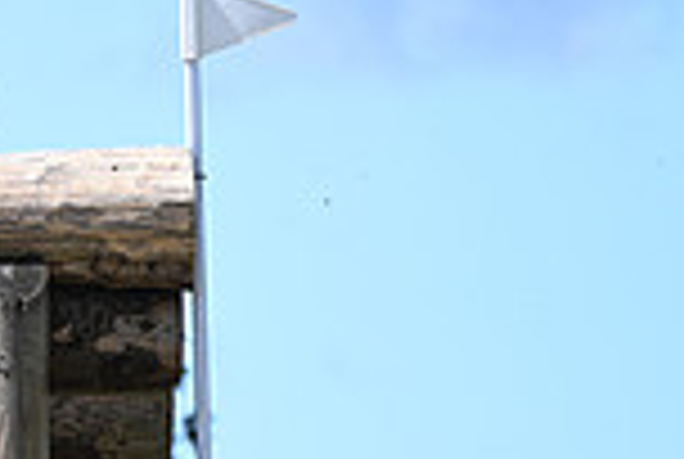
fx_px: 14487
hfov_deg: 2.7
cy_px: 187
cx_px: -522
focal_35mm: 761
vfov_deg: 1.8
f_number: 4.5
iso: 220
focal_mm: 200
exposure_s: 1/1250
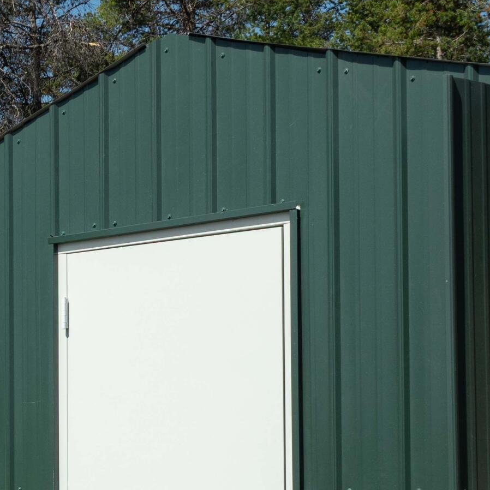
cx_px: -120
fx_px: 1409
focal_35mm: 88
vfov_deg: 19.5
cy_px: 407
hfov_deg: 18.5
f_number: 7.1
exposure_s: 1/250
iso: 100
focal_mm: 11.26
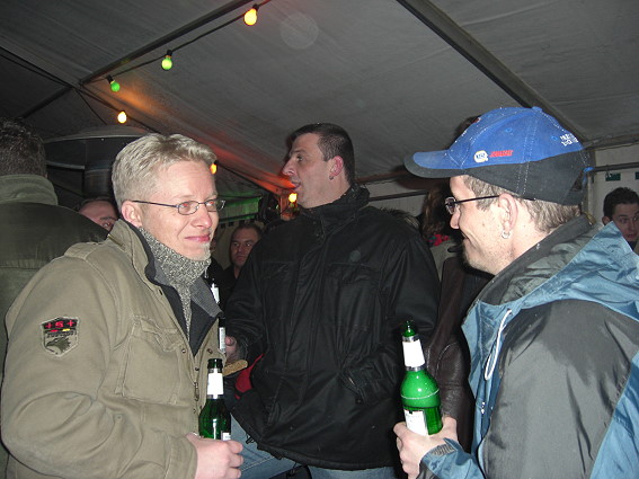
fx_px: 701
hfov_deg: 49.0
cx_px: 320
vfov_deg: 37.7
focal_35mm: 38
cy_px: 240
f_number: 2.8
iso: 200
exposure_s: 1/60
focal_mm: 7.9
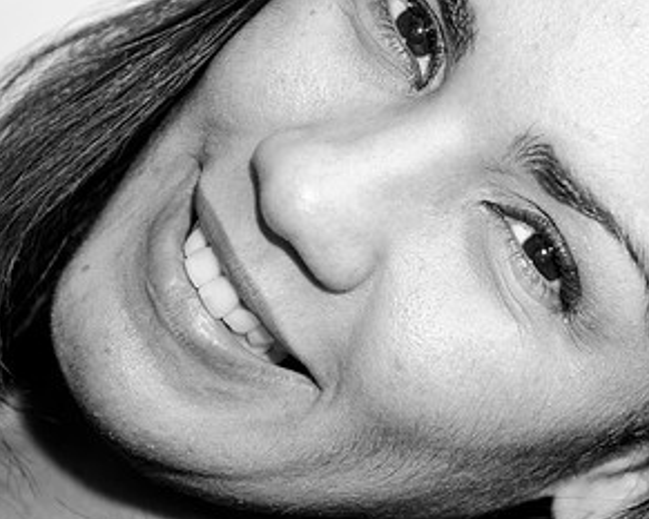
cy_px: 229
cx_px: 395
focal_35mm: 154
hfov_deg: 12.5
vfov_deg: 10.0
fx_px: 2958
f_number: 4
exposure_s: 1/250
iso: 200
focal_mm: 55
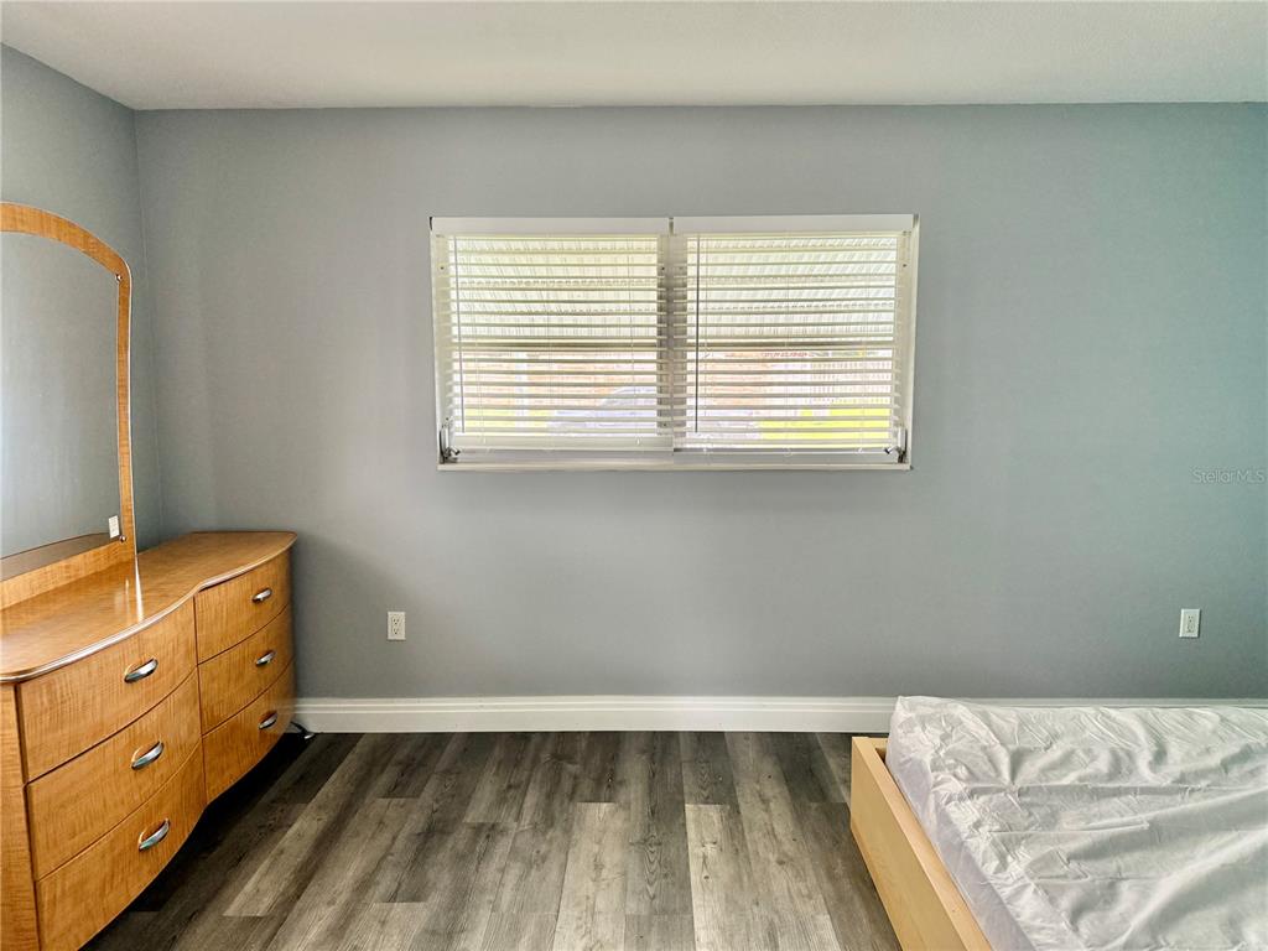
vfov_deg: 56.8
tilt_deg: -6.9
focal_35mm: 24
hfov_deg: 71.6
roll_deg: -0.6
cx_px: 634
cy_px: 476
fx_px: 879
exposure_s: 1/82
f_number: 1.78
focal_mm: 6.76
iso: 200
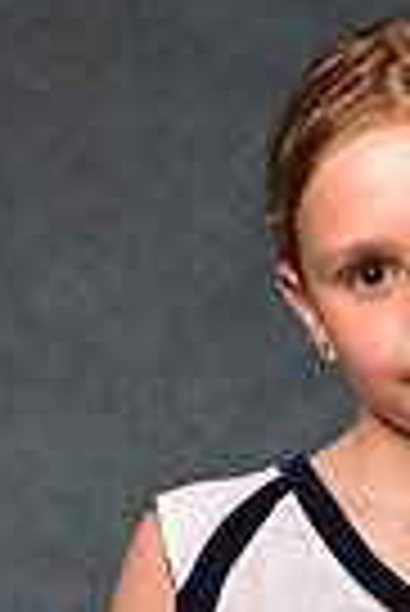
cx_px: 417
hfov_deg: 4.6
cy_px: 819
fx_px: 5095
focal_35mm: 299
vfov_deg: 6.8
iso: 100
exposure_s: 1/200
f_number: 5
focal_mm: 70
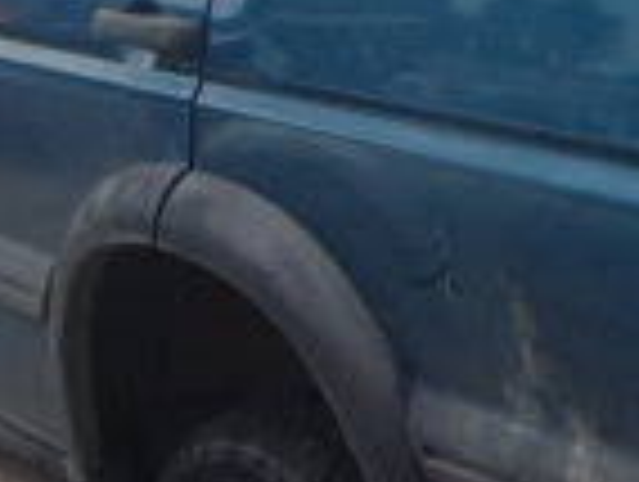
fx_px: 2330
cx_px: 788
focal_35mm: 126
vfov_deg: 11.8
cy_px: 158
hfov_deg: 15.0
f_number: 3.9
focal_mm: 5
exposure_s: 1/320
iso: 100
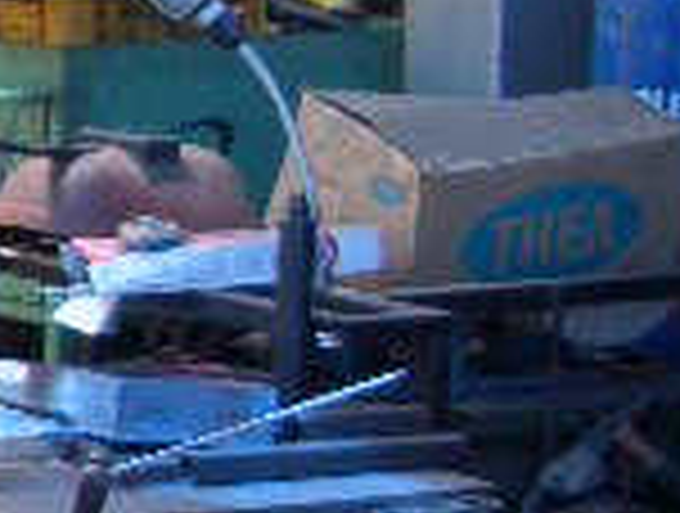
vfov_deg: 10.1
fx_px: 2914
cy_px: 266
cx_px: -450
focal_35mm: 148
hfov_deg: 12.4
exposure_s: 1/50
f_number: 2.6
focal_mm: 5.8
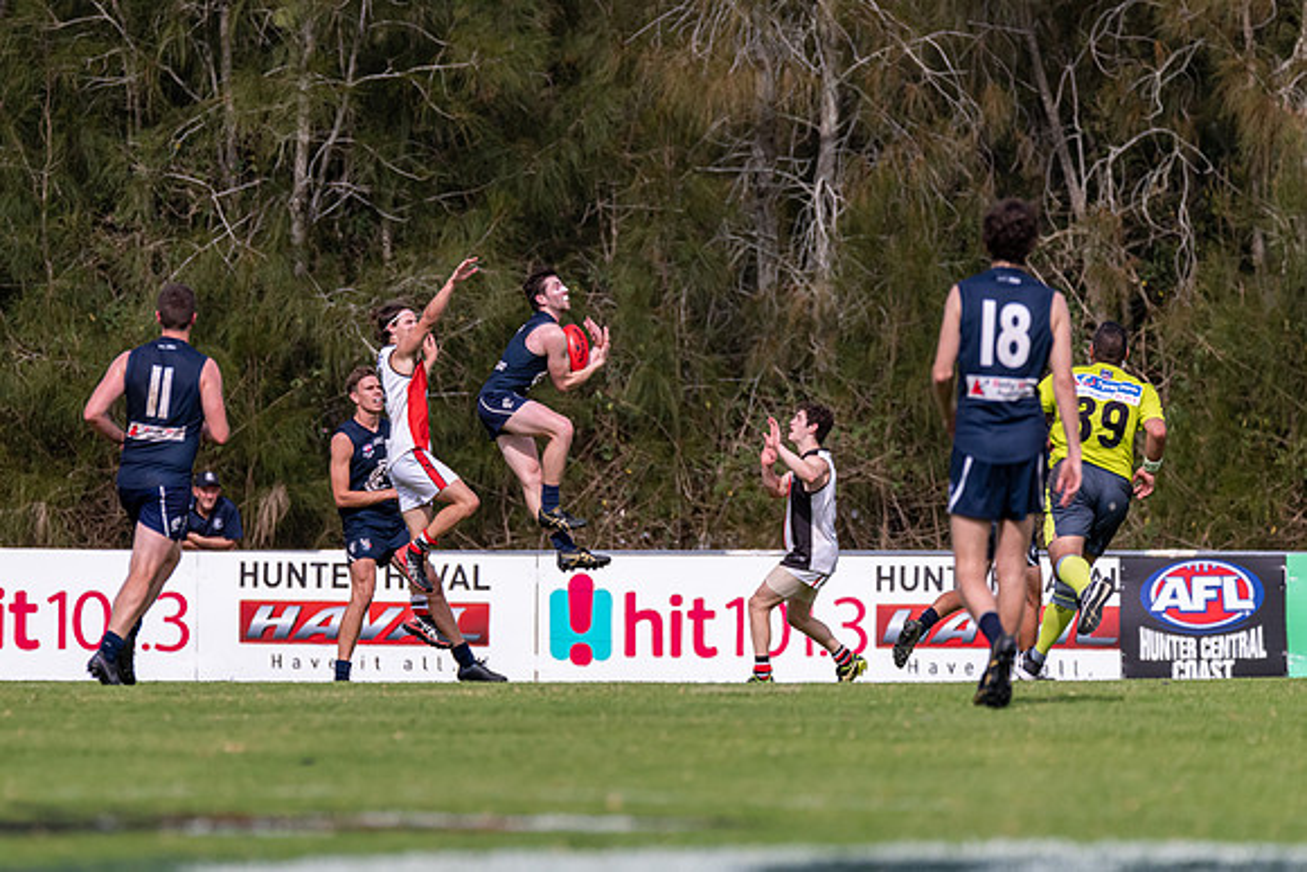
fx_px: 19195
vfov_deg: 2.6
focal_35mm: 529
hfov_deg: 3.9
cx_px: 476
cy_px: 384
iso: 800
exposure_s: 1/4000
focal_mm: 400
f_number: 6.3
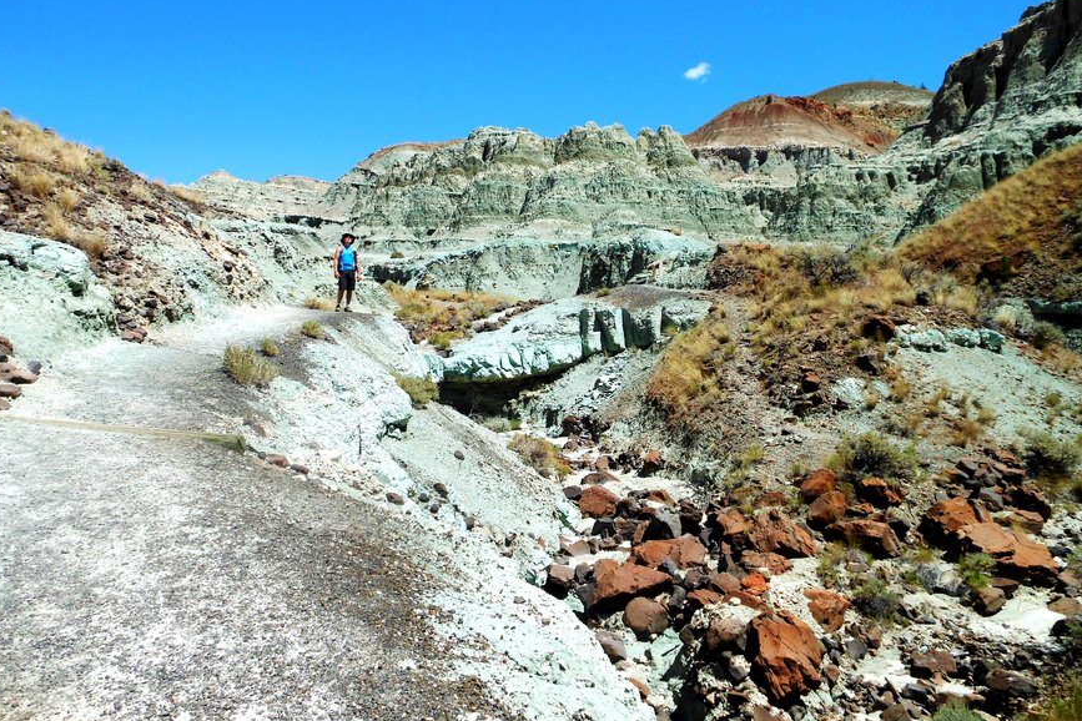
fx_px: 811
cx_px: 547
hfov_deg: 67.4
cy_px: 306
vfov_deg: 47.8
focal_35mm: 27
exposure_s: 1/1250
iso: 80
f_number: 3.2
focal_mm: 4.5
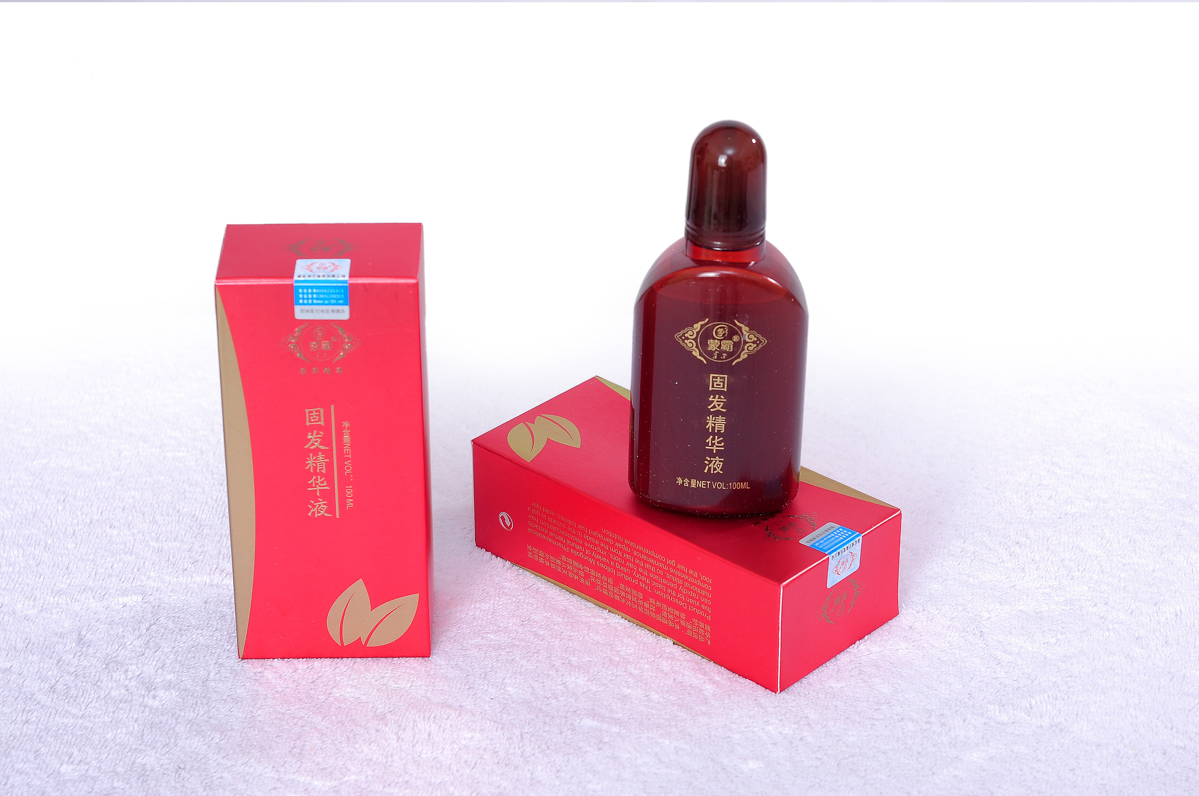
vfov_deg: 18.1
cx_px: 600
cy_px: 398
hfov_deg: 27.0
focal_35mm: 75
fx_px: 2495
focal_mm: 50
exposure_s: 1/125
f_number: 6.3
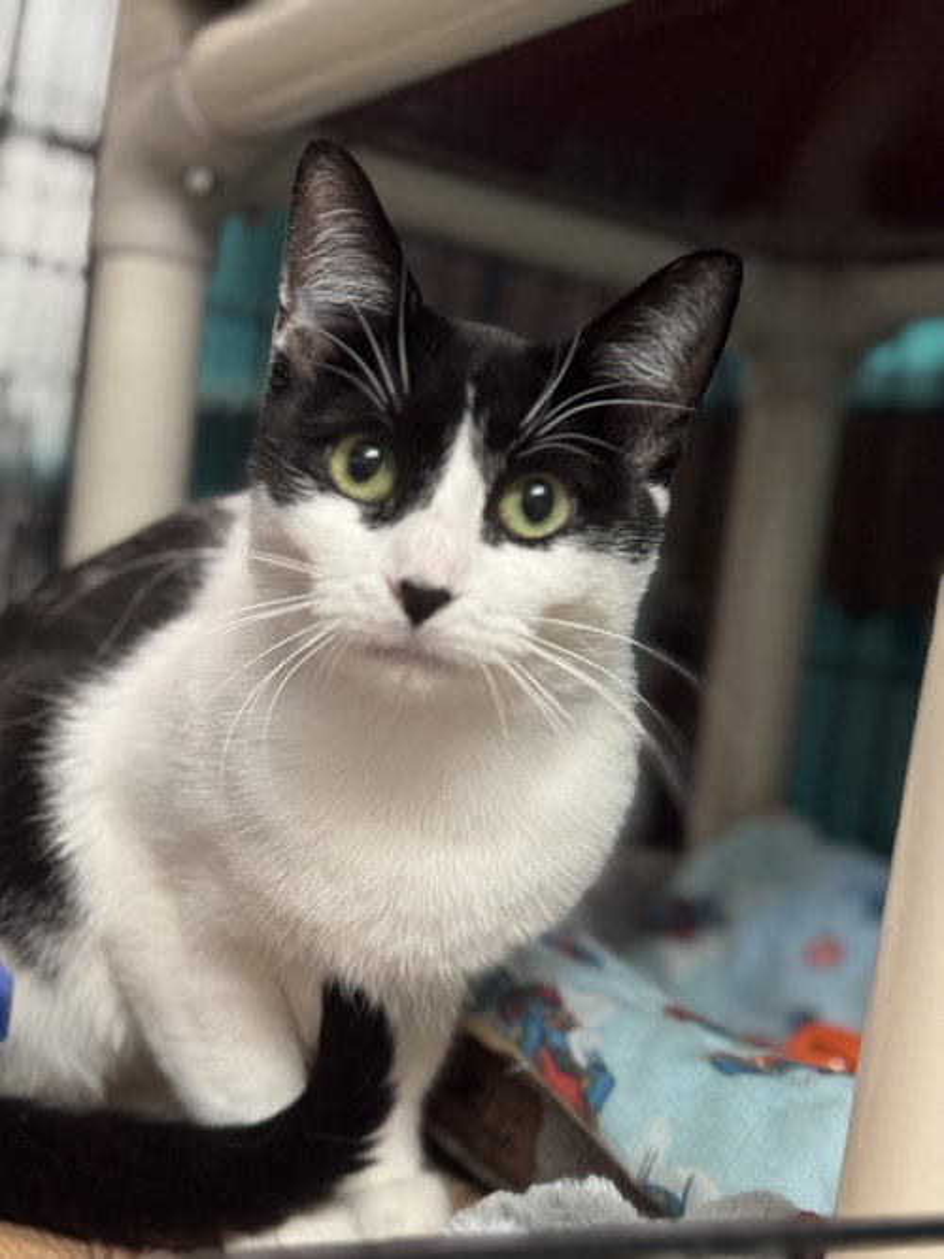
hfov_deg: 30.3
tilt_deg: -0.9
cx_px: 472
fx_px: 1746
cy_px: 630
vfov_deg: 39.7
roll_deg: -9.1
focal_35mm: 48
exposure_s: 1/30
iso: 500
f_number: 1.78
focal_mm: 6.76
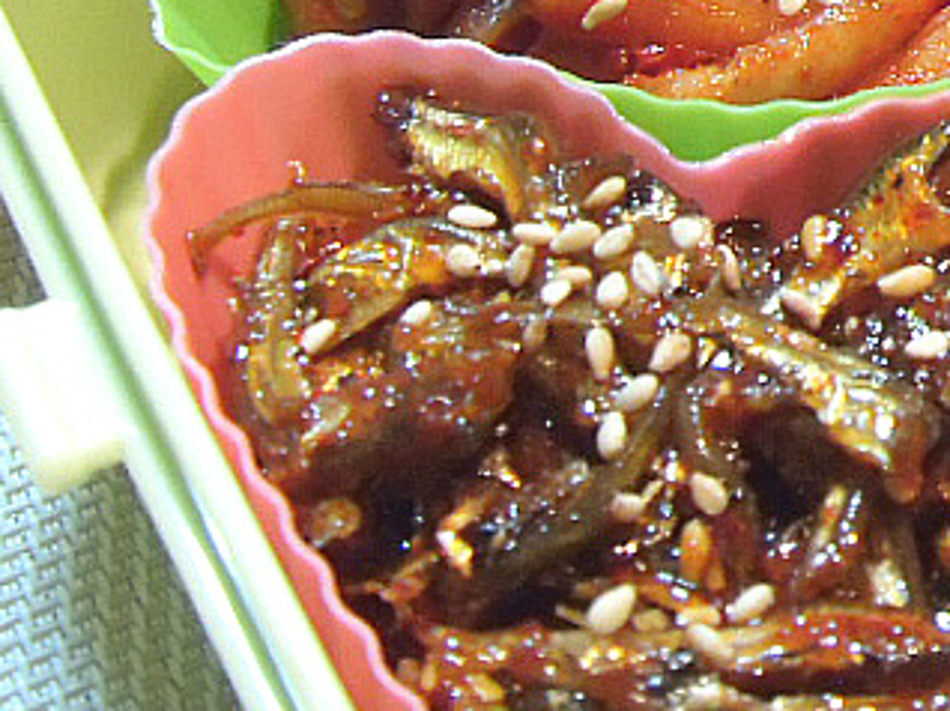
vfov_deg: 12.3
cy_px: -258
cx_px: 1074
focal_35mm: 116
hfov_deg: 16.4
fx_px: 3181
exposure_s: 1/15
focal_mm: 6.6
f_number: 3.5
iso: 400
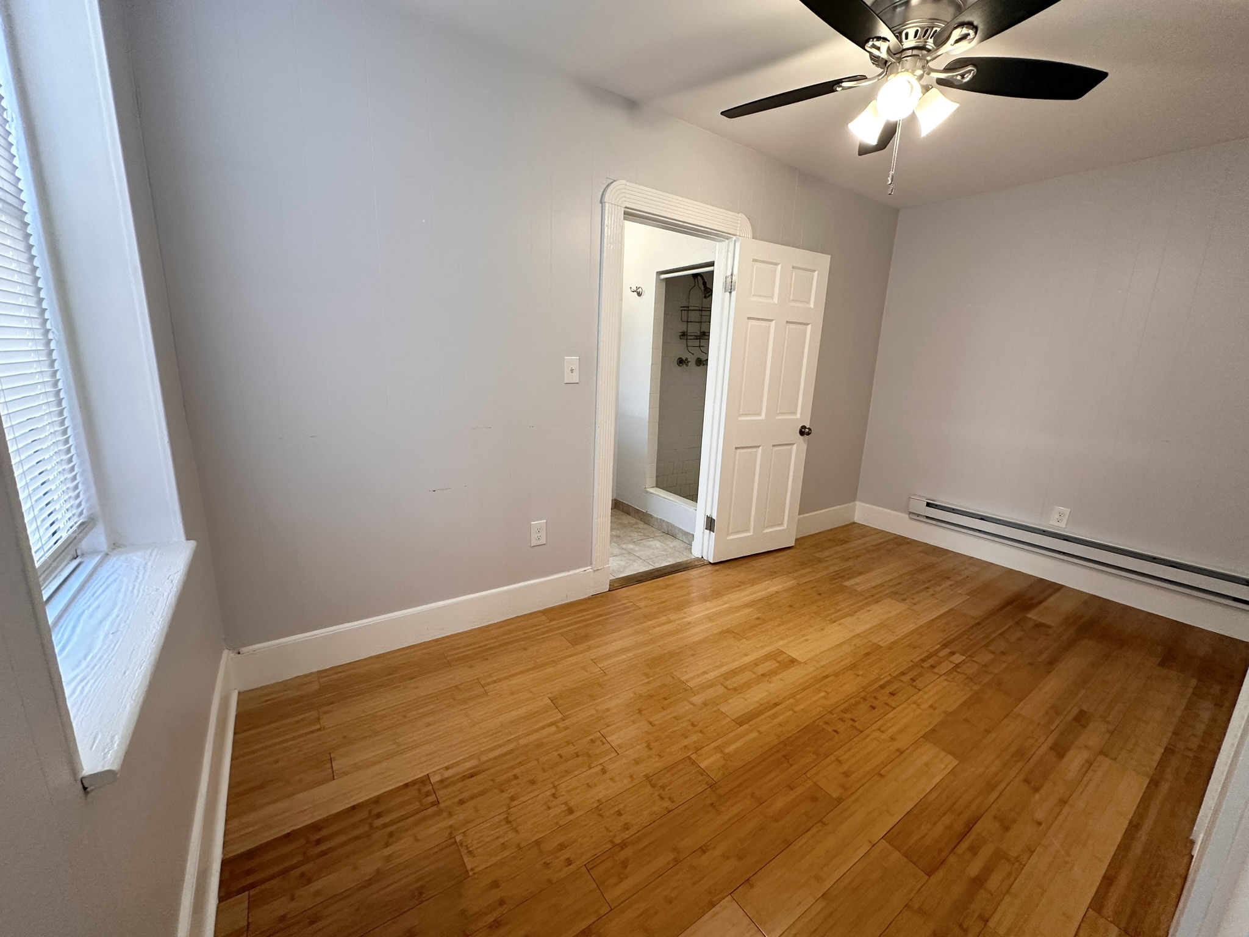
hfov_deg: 102.1
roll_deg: -2.5
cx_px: 624
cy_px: 468
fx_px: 505
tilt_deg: -12.1
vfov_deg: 85.7
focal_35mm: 14
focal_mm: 2.22
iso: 200
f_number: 2.2
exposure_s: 1/120
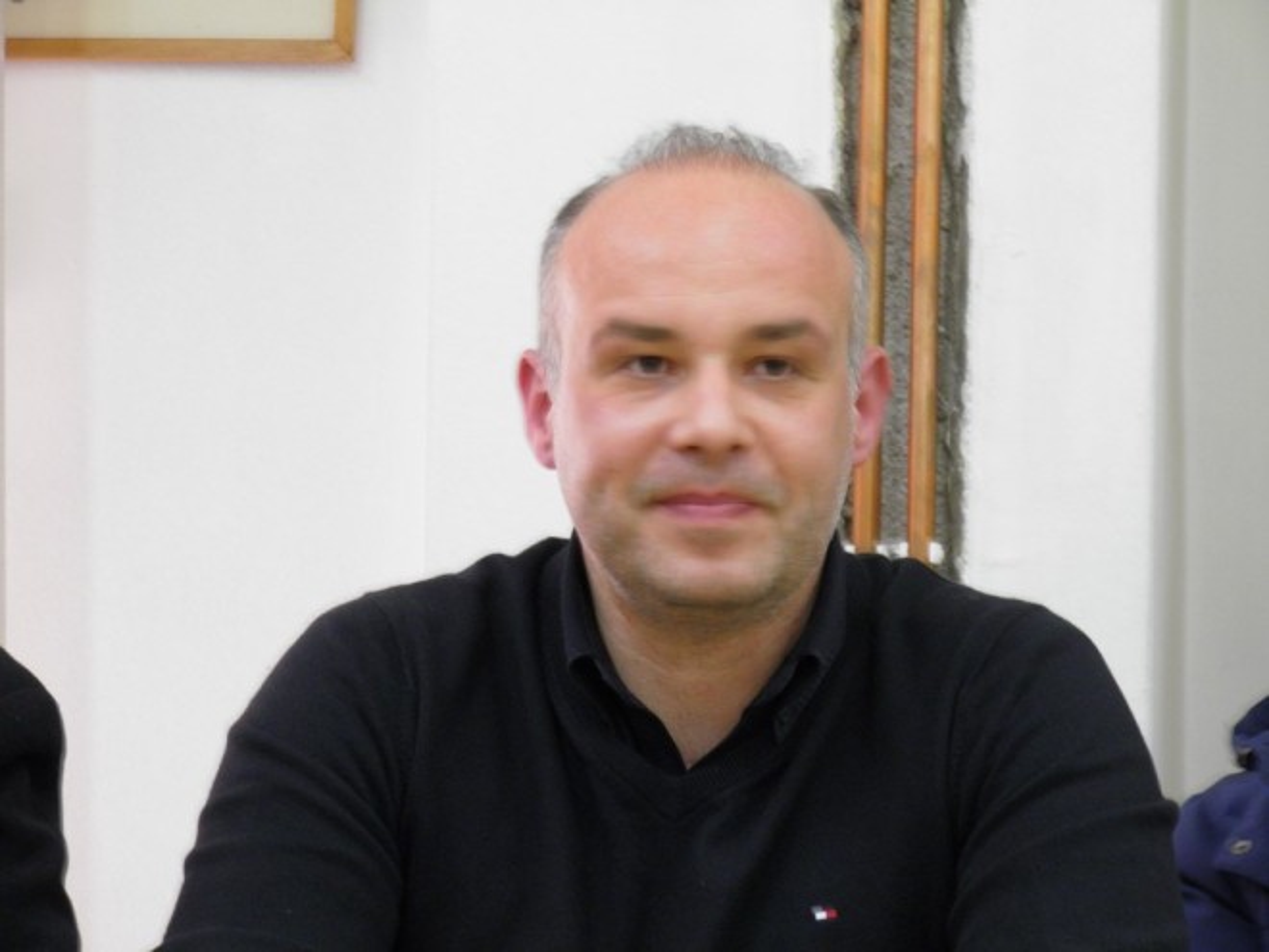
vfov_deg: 7.3
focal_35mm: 204
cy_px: 476
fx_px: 7479
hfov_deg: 9.7
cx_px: 634
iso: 200
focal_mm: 36.7
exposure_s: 1/8
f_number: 4.1
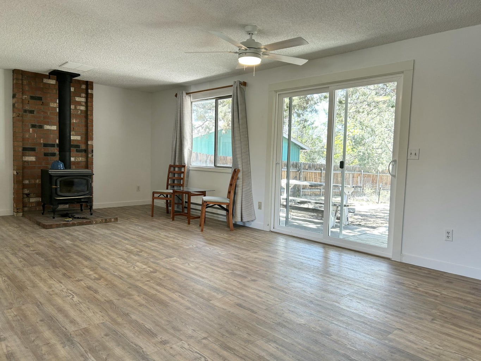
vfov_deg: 53.1
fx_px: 361
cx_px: 240
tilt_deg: -3.7
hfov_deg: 67.3
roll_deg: -1.3
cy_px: 180
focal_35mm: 26
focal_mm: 5.7
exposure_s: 1/120
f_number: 1.5
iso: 64
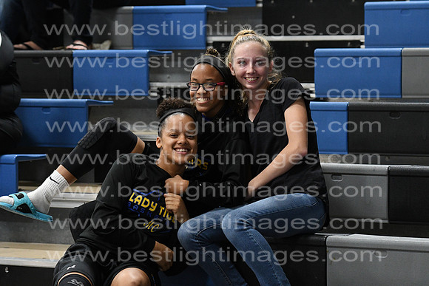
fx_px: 1824
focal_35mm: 153
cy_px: 143
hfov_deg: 13.4
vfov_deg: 9.0
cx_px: 214
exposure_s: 1/640
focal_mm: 102
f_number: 3.5
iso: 5000
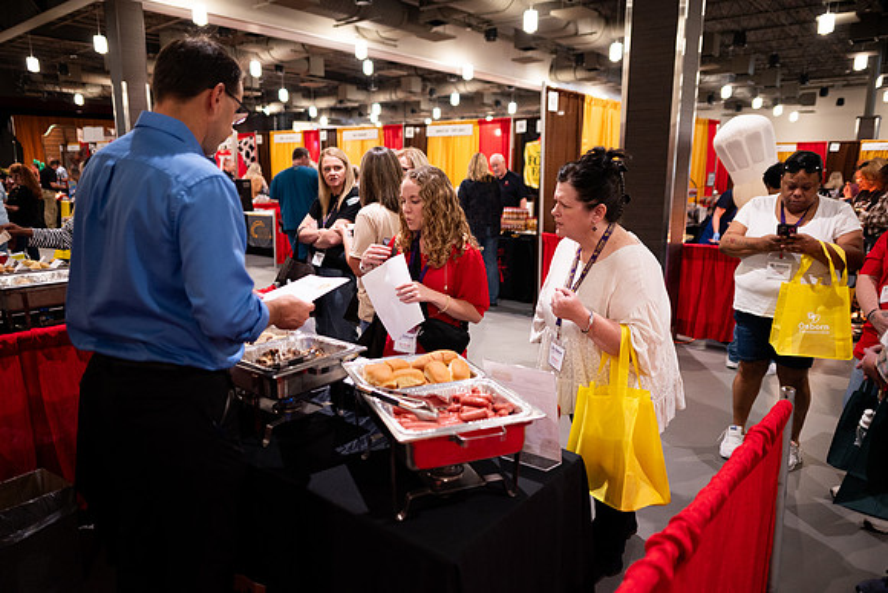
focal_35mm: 24
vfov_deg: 53.2
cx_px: 444
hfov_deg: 73.7
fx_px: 592
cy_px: 296
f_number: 1.8
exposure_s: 1/200
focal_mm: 24
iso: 1250
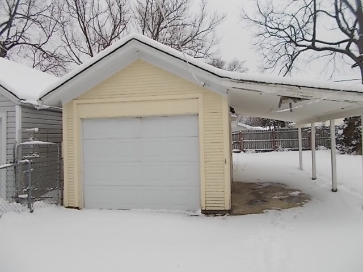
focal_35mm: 26
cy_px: 136
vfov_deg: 53.1
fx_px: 273
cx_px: 182
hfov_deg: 67.3
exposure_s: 1/200
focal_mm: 4.6
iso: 80
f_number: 8
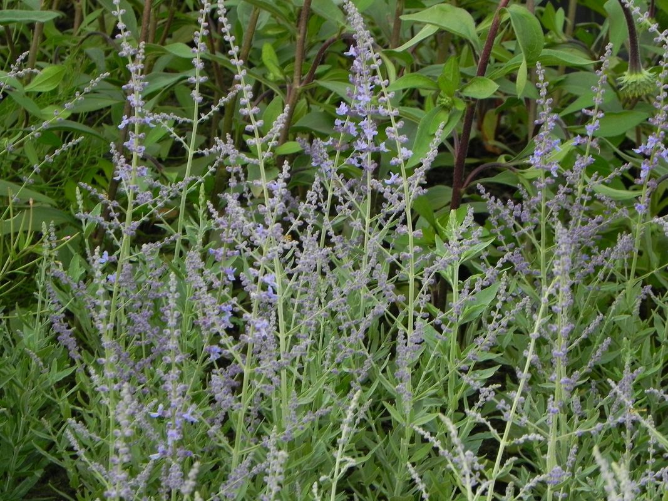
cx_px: 334
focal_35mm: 184
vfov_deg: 8.1
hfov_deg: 10.7
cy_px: 250
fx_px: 3550
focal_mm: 32.7
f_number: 5
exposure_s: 1/25
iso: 160
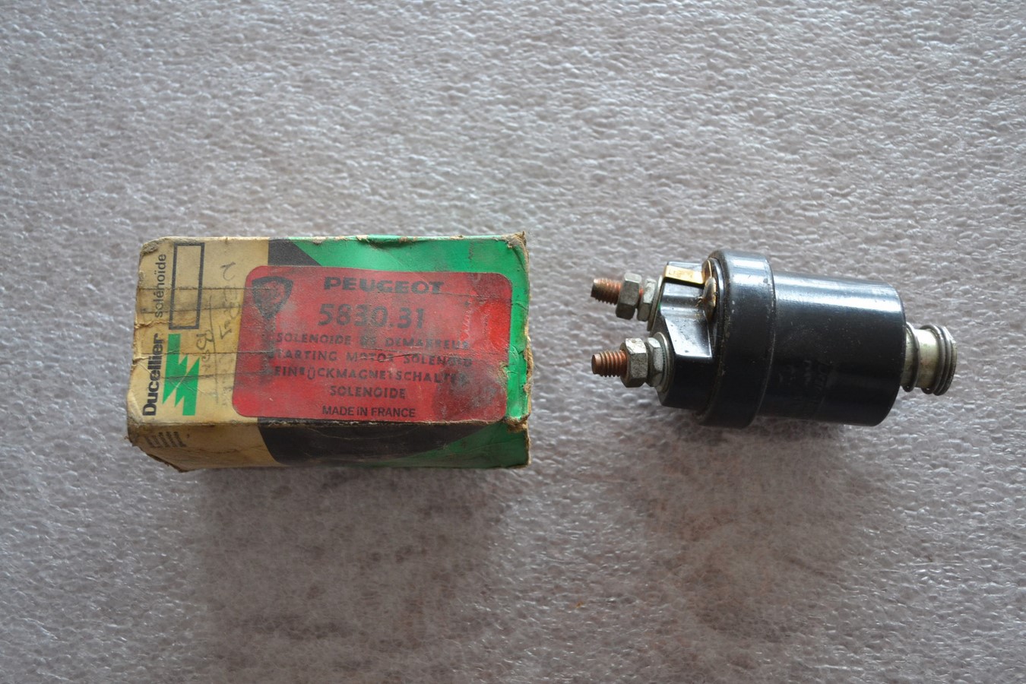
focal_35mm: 39
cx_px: 513
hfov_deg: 49.6
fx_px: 1111
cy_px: 342
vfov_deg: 34.2
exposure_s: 1/60
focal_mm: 26
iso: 1100
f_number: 4.2
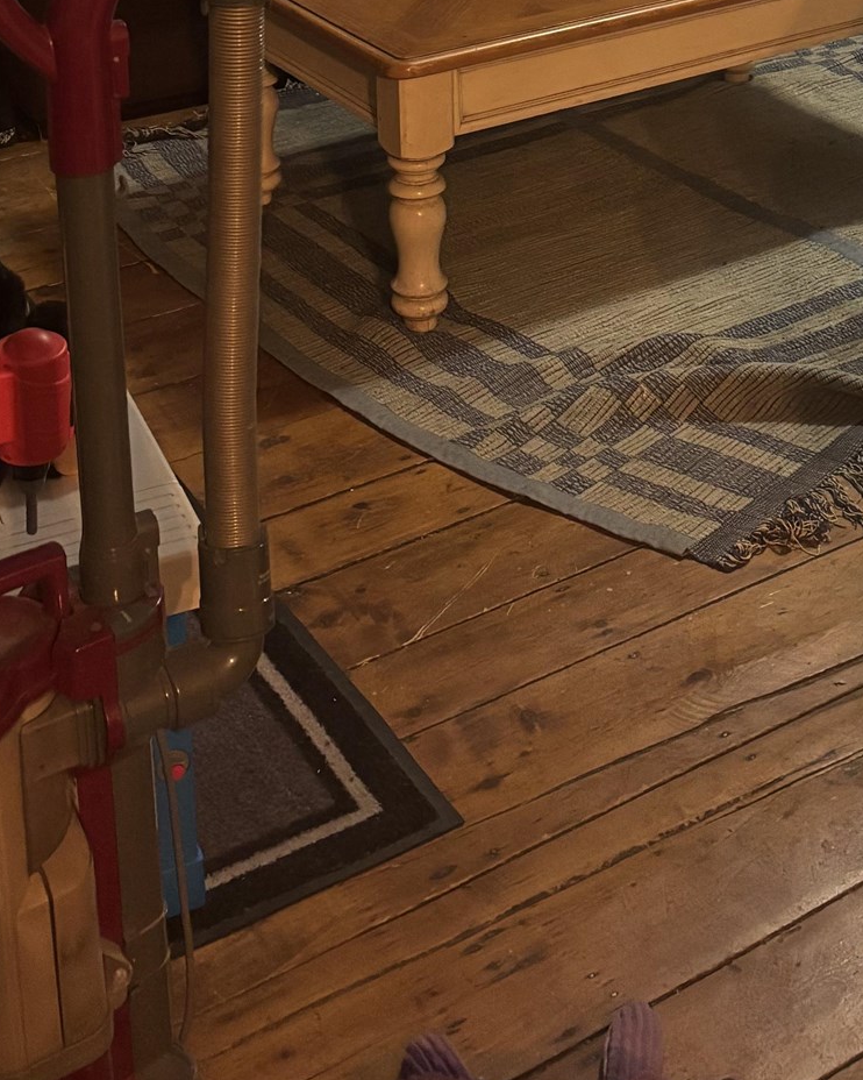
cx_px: 587
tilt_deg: -13.0
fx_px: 2012
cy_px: -194
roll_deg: +1.0
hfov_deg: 24.1
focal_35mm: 63
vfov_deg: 26.8
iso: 800
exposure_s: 1/30
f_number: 1.6
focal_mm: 5.96
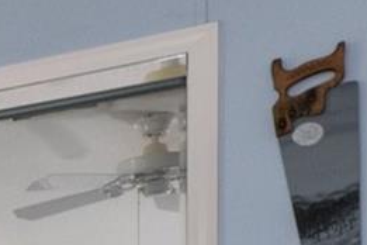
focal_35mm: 101
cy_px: 455
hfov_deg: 11.7
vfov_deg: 12.3
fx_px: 1030
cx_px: -714
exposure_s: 1/2.5
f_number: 8
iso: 320
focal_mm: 11
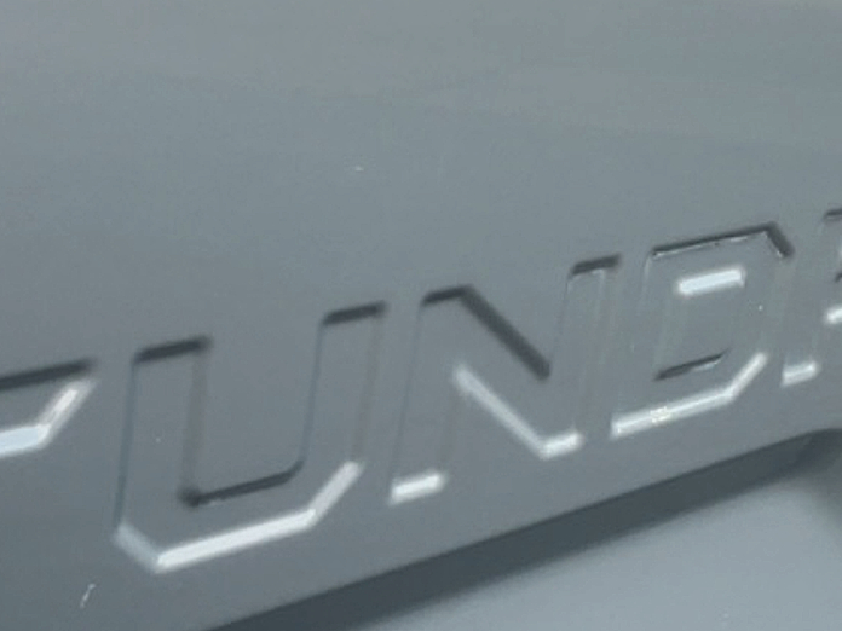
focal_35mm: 69
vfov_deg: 21.3
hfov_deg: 28.2
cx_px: 456
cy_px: 380
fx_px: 1678
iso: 25
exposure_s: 1/274
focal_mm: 3
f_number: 1.8
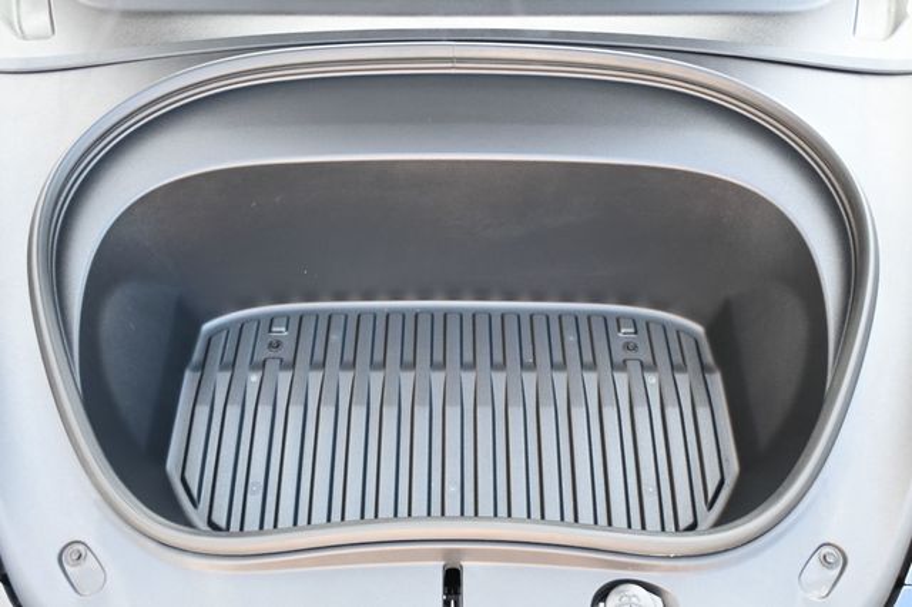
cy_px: 304
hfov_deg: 57.2
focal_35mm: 33
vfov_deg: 39.9
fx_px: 836
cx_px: 456
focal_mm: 22
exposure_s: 1/125
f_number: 4
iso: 1100
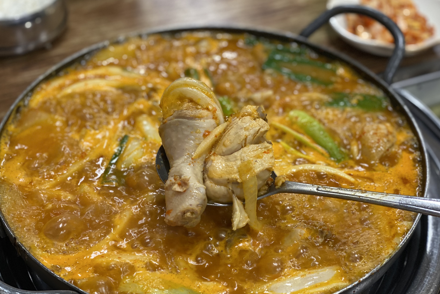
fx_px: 709
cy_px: 157
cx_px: 222
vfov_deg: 23.4
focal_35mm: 58
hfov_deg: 34.5
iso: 200
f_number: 2
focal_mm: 6
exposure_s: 1/40
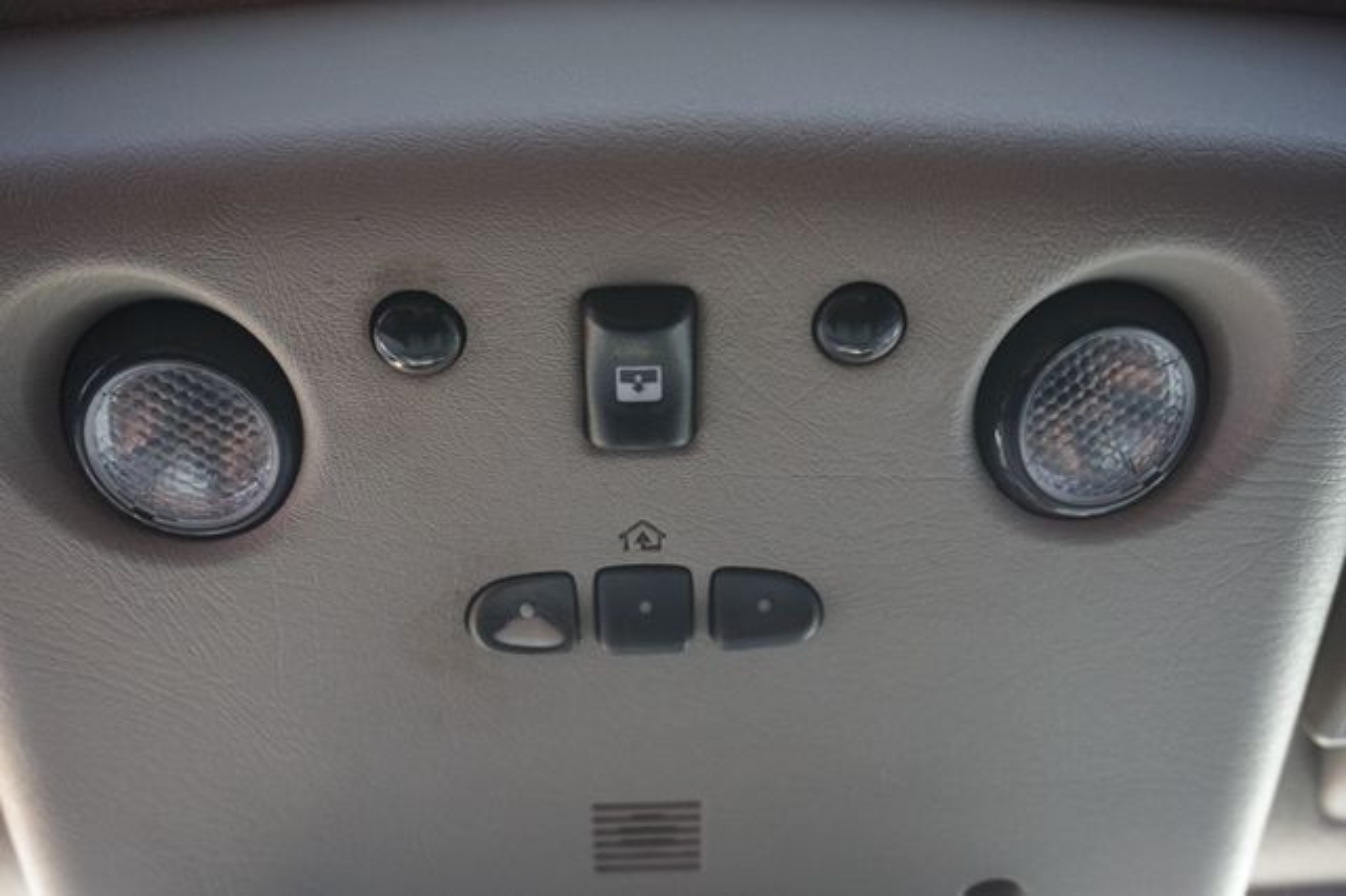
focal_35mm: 42
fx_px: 1569
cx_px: 673
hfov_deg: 46.4
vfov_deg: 31.9
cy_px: 448
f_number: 4.5
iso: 640
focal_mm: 28
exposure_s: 1/60
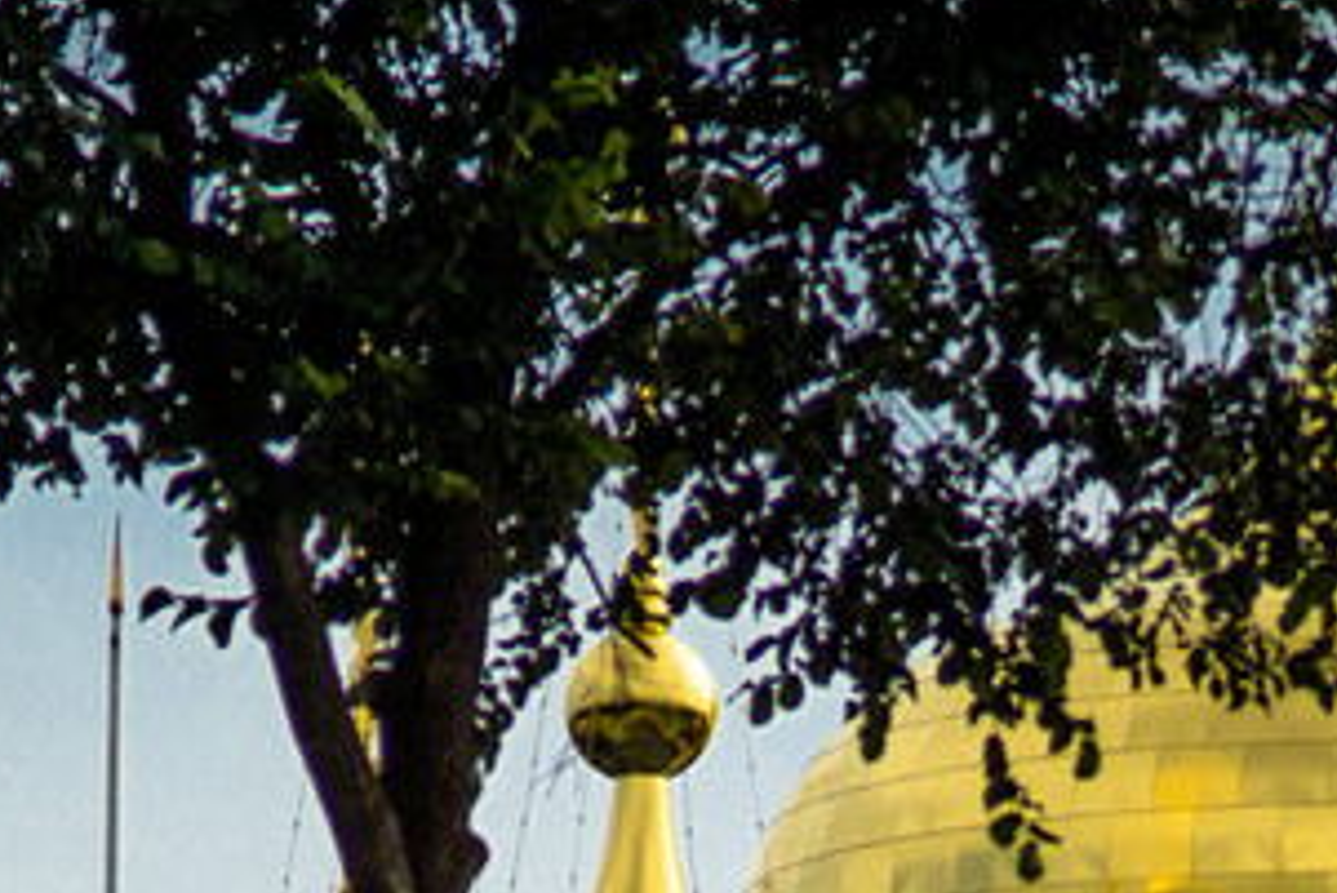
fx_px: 8323
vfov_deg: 6.1
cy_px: 951
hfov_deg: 9.0
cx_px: 1803
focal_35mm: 224
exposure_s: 1/3200
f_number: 1.7
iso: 100
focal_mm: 50
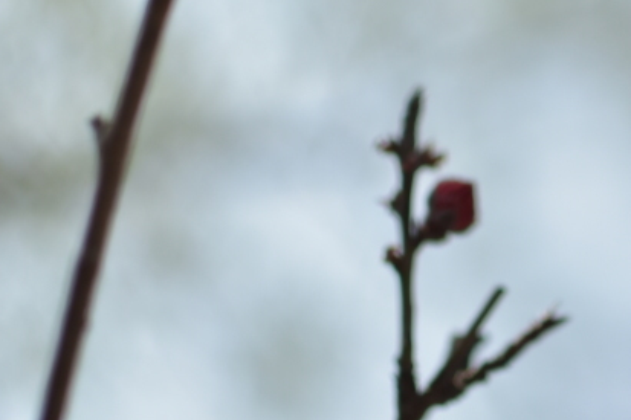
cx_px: 692
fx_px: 2282
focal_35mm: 130
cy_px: 179
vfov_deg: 10.5
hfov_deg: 15.3
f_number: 1.8
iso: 100
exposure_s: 1/4000
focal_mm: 35
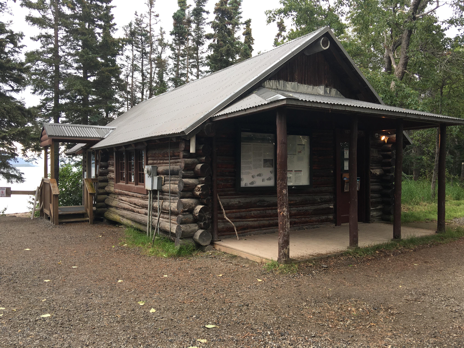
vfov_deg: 48.2
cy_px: 174
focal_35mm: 29
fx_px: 389
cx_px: 232
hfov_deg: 61.7
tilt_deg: +0.4
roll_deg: +0.8
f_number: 2.2
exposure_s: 1/40
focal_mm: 4.15
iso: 25
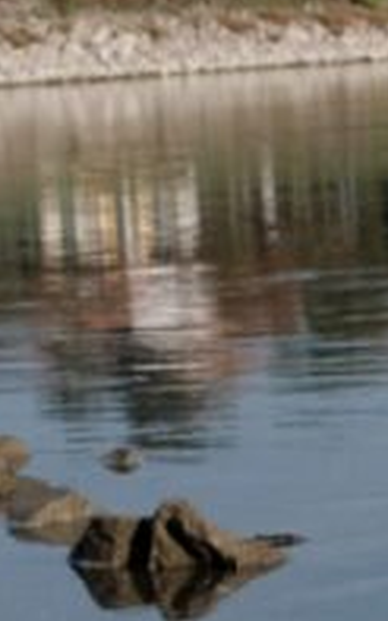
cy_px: 378
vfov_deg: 9.4
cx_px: 975
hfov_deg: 5.7
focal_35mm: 222
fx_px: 3759
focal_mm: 37
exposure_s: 1/2000
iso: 640
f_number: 6.3
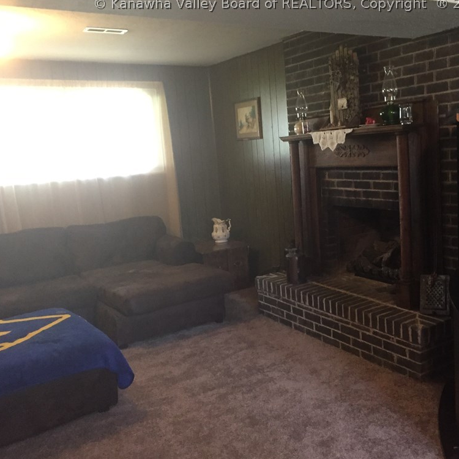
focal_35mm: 35
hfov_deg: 46.8
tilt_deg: -7.4
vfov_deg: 47.2
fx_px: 525
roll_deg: +2.0
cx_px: 290
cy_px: 227
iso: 250
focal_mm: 4.15
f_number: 2.2
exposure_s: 1/15
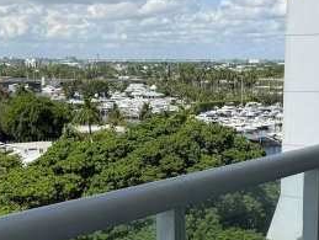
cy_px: 196
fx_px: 683
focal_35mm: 74
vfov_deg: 19.7
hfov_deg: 26.3
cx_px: 186
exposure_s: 1/4975
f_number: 1.78
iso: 80
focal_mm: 6.76
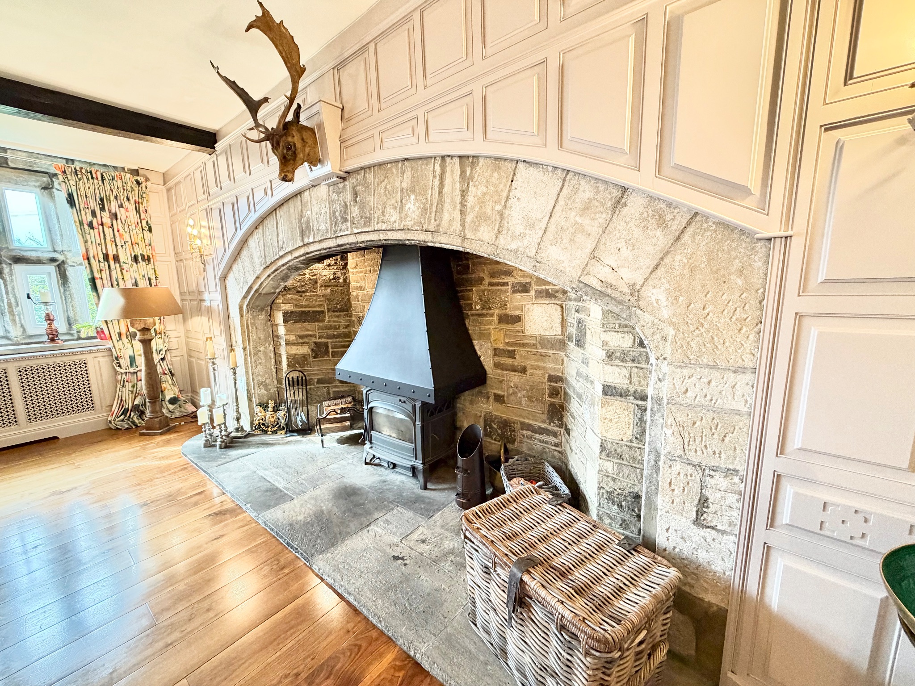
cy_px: 343
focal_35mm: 14
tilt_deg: -9.4
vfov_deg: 85.7
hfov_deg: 102.1
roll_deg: +1.0
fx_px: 370
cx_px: 458
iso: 320
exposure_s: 1/50
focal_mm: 2.22
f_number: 2.2
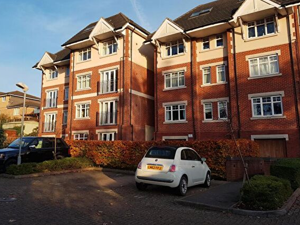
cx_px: 118
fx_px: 277
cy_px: 96
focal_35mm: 32
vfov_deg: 44.0
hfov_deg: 56.3
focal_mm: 4.2
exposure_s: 1/1312
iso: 50
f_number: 1.7
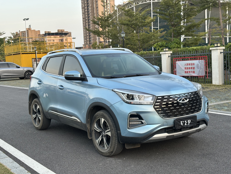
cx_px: 116
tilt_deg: -4.1
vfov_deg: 30.3
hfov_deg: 39.7
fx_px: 320
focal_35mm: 48
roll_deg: +3.6
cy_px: 87
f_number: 1.78
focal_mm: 6.86
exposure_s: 1/117
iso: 80
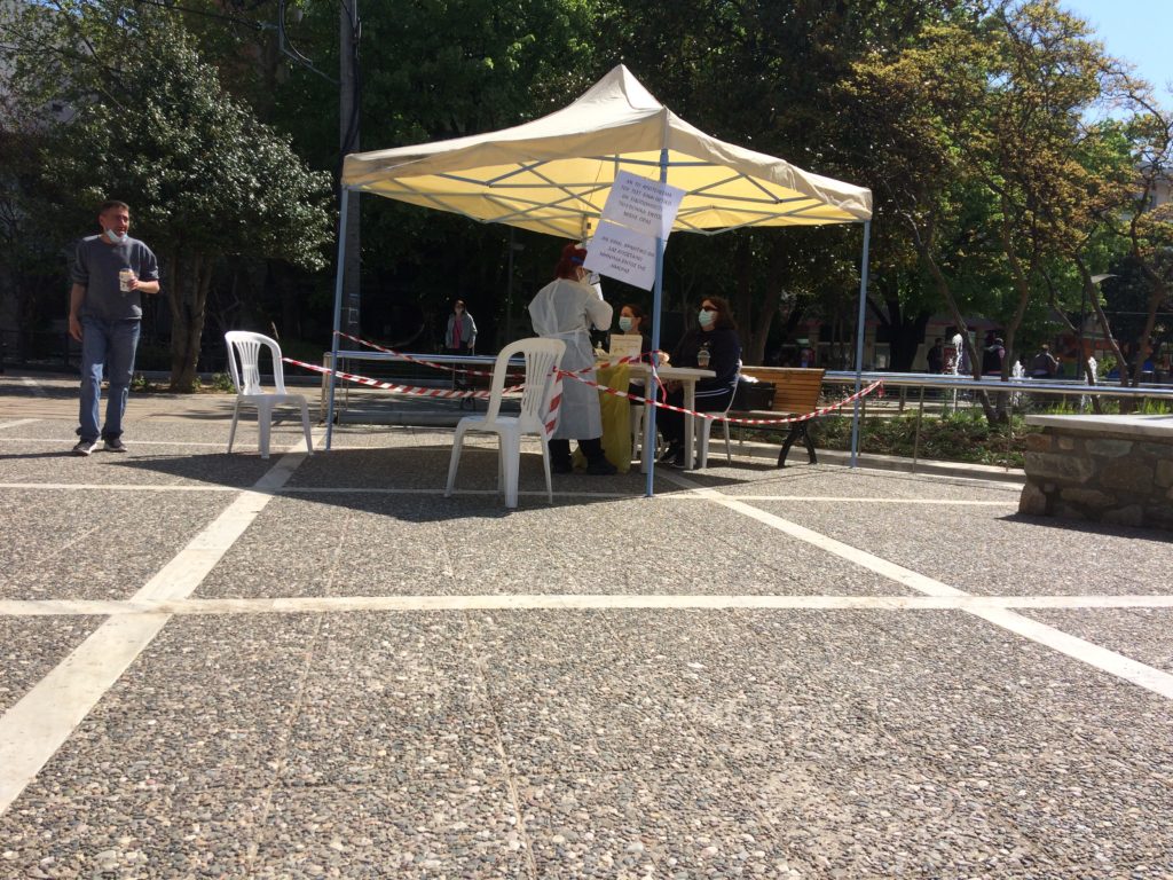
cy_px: 440
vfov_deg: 48.2
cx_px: 586
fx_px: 983
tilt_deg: -6.2
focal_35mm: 29
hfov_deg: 61.7
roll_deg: -2.8
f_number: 2.2
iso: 32
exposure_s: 1/1953
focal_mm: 4.15
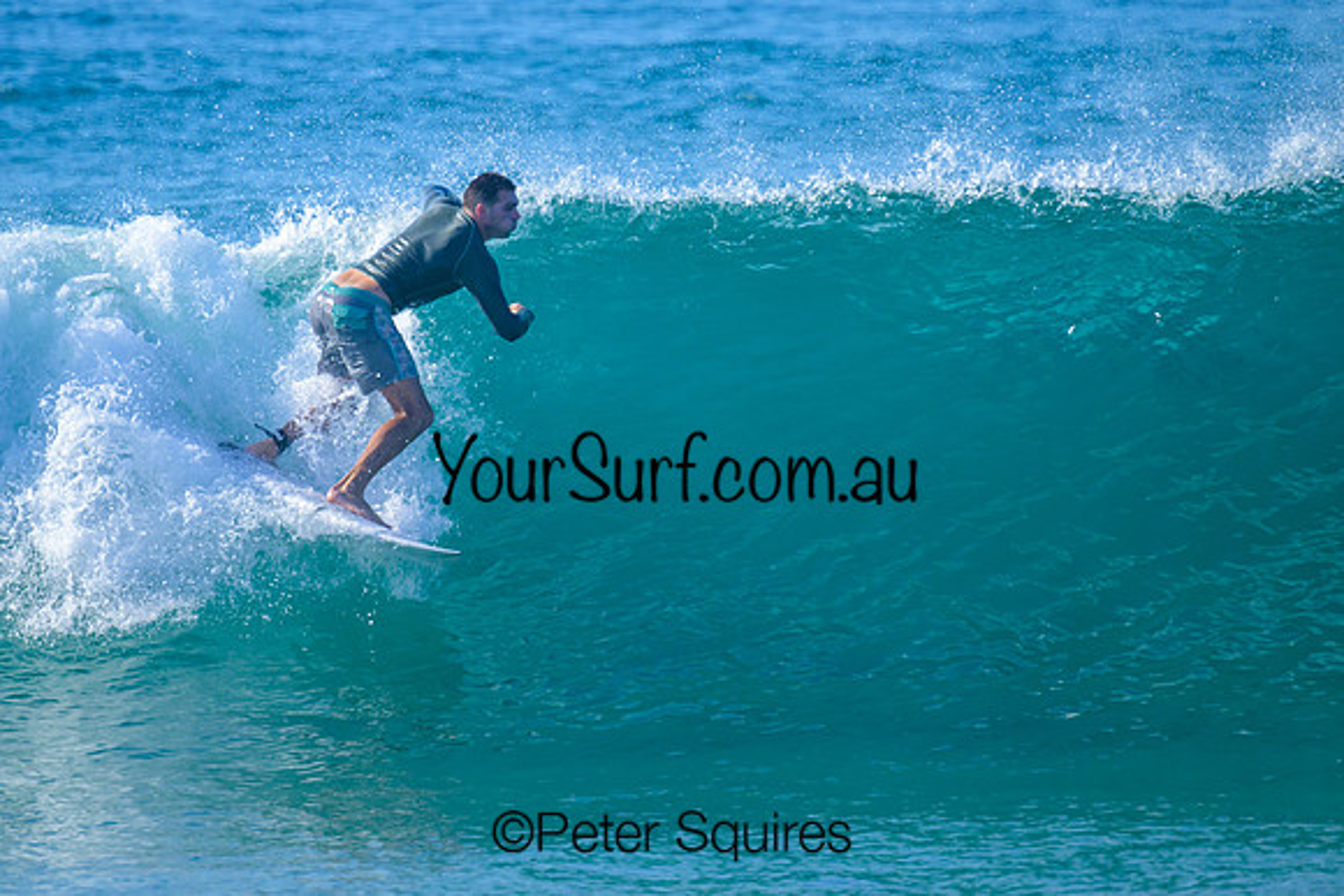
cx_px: 566
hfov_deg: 2.7
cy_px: 345
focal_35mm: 751
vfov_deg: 1.8
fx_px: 28046
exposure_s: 1/2500
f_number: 8
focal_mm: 560
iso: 720
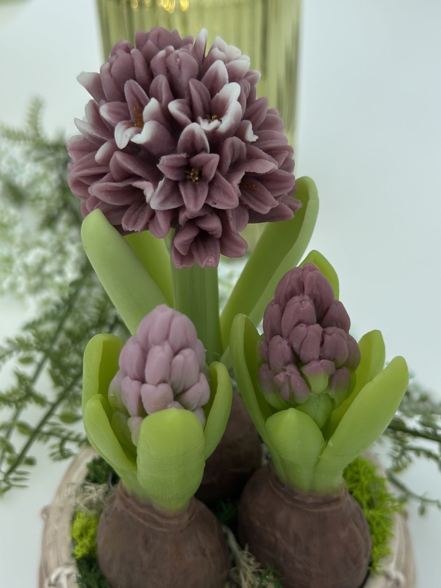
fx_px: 815
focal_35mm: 48
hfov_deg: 30.3
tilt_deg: -40.7
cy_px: 294
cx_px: 220
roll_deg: +0.7
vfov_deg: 39.7
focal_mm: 6.86
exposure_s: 1/3472
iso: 100
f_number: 1.78
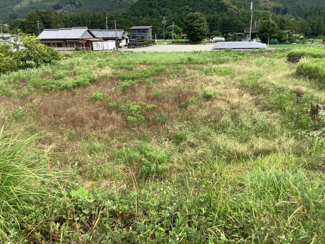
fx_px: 291
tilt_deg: -18.2
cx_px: 162
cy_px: 122
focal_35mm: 31
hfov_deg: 58.4
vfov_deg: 45.4
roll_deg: +1.4
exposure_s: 1/458
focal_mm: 3.3
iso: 25
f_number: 2.4
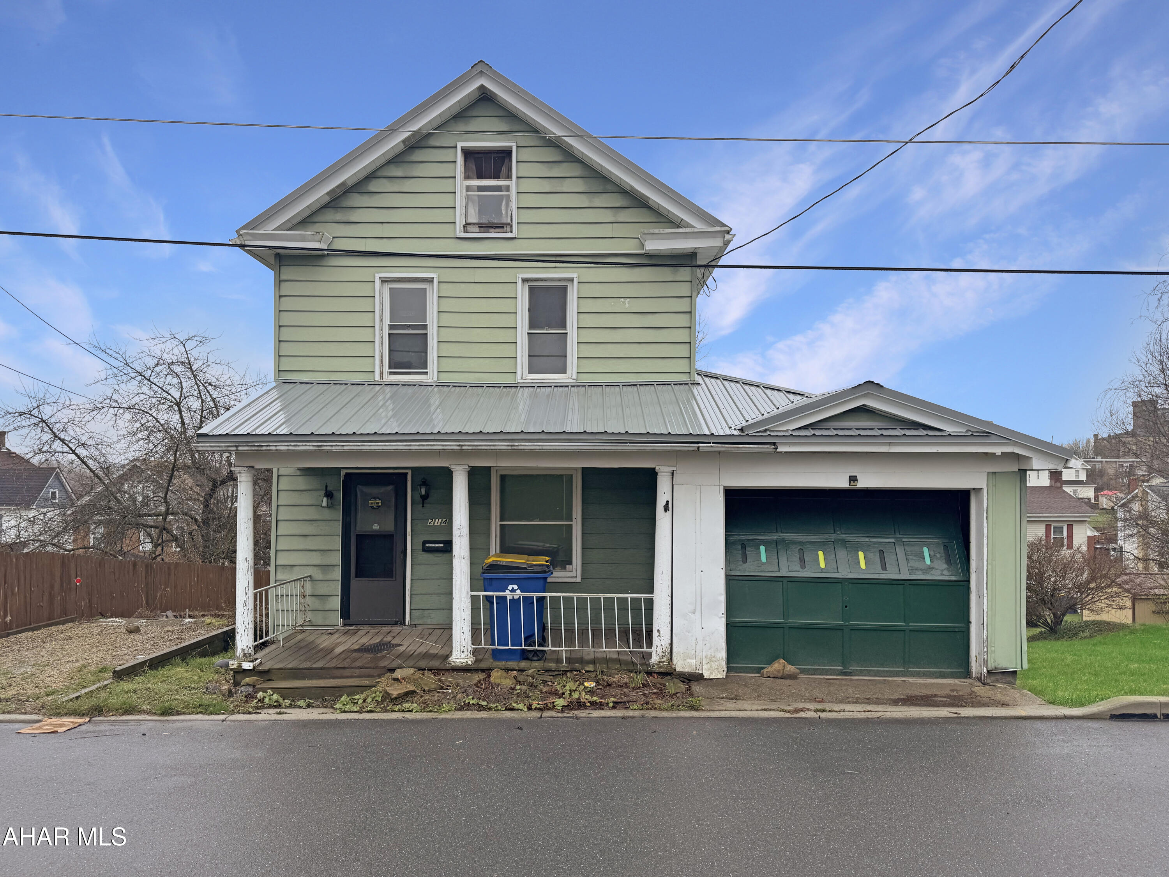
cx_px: 584
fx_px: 810
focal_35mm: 24
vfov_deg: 56.8
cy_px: 438
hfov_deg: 71.6
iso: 80
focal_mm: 6.76
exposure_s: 1/1678
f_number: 1.78
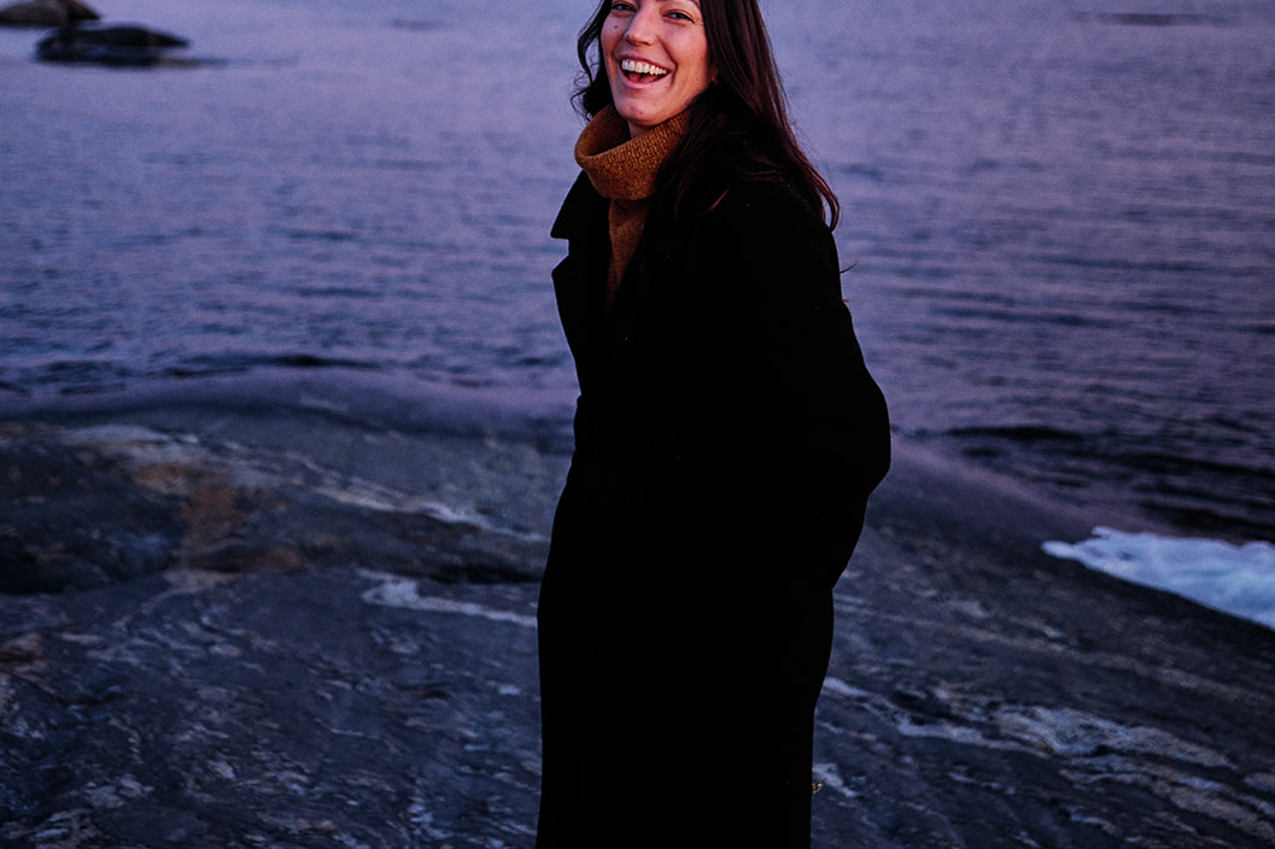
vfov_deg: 24.8
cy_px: 96
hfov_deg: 37.5
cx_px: 633
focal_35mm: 53
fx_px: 1876
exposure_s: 1/220
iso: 125
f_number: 1.4
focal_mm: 23
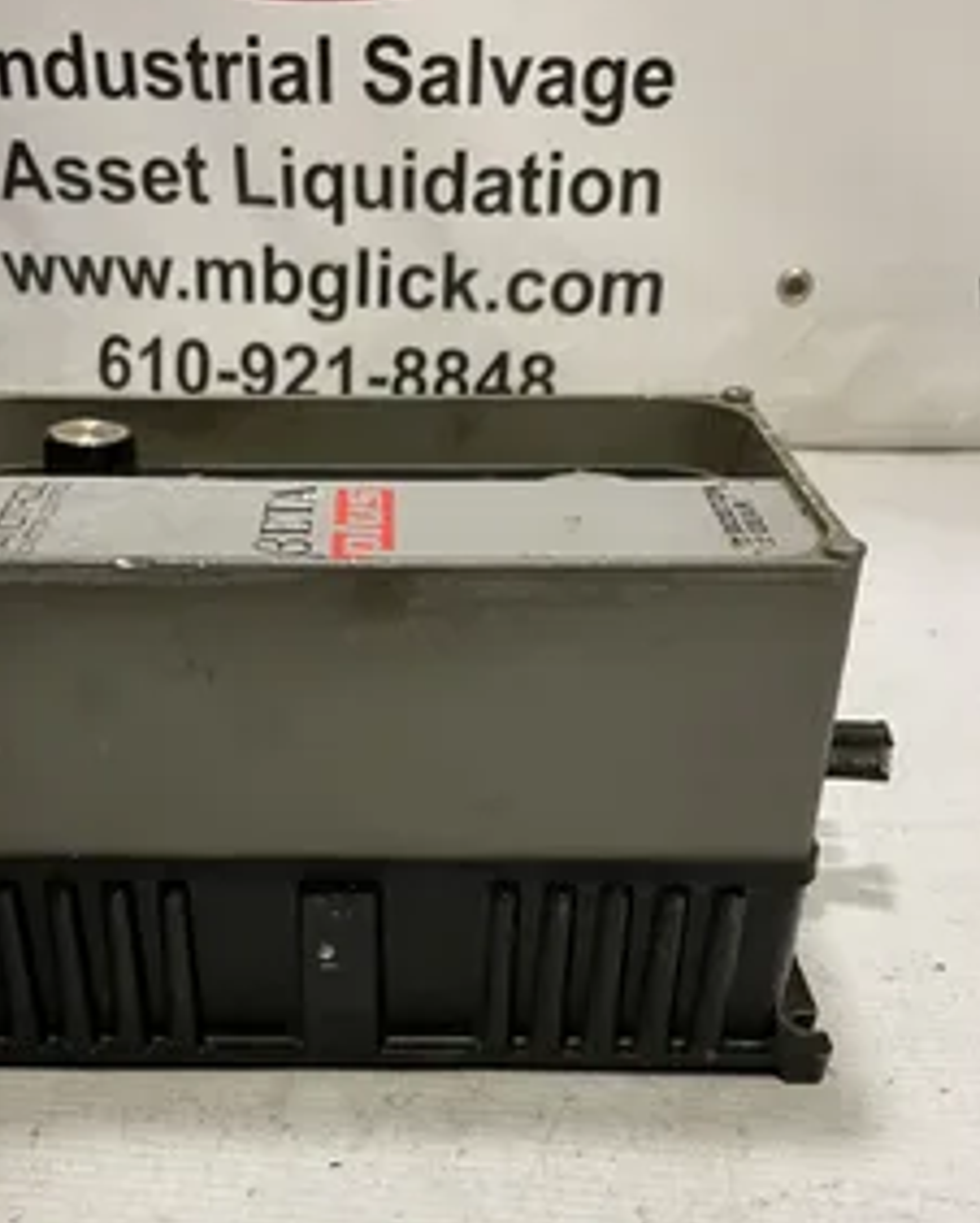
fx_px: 1304
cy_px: 794
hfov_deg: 40.9
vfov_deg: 49.6
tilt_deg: -34.8
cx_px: 364
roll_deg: +0.1
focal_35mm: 36
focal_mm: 4.2
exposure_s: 1/60
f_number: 1.6
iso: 125
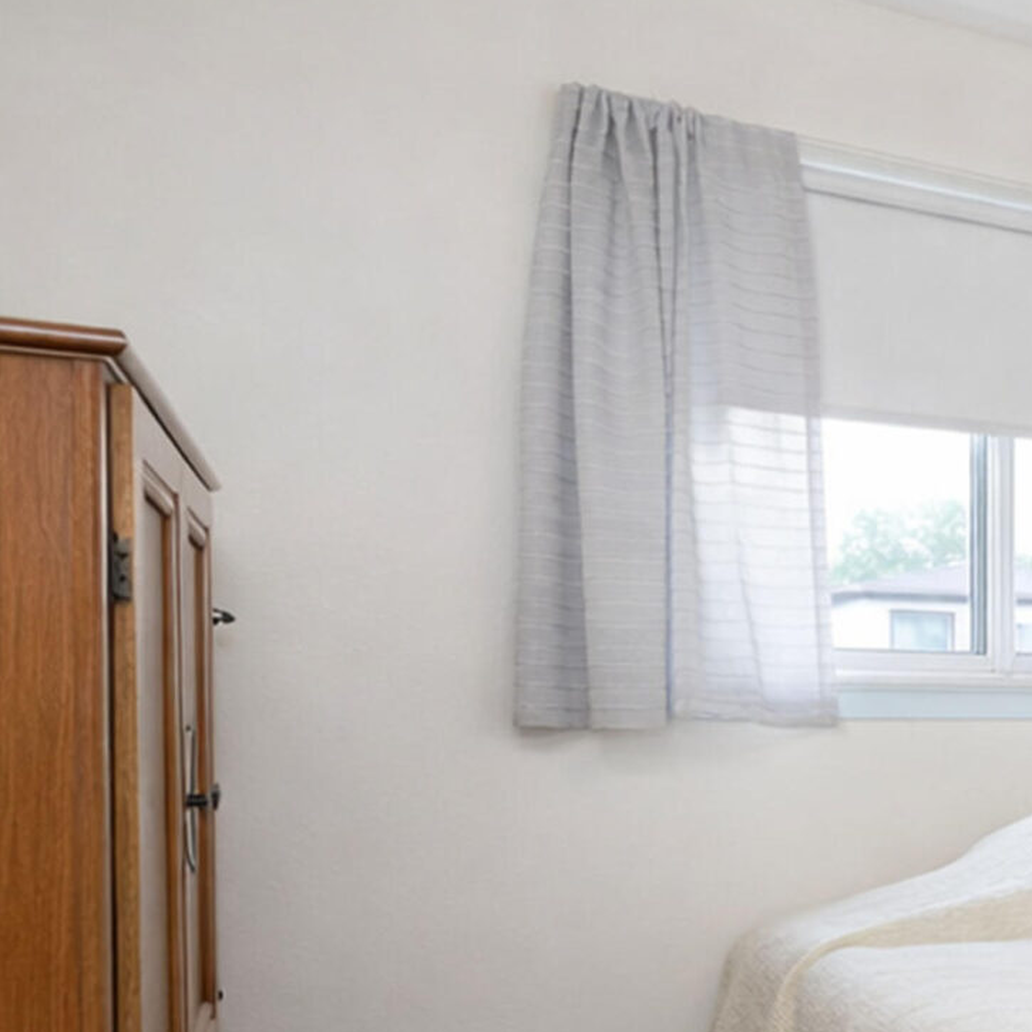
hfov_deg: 25.3
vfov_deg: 34.8
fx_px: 1619
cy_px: 741
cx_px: 1606
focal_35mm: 48
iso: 64
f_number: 4
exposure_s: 1/30
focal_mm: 16
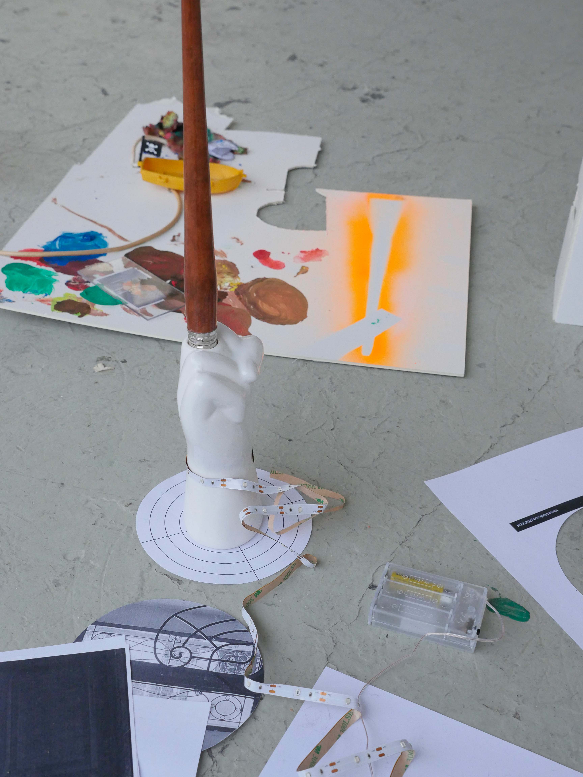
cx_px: 292
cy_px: 388
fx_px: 1033
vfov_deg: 41.2
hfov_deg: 31.5
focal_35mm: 46
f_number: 5
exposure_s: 1/200
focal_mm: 23
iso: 1600
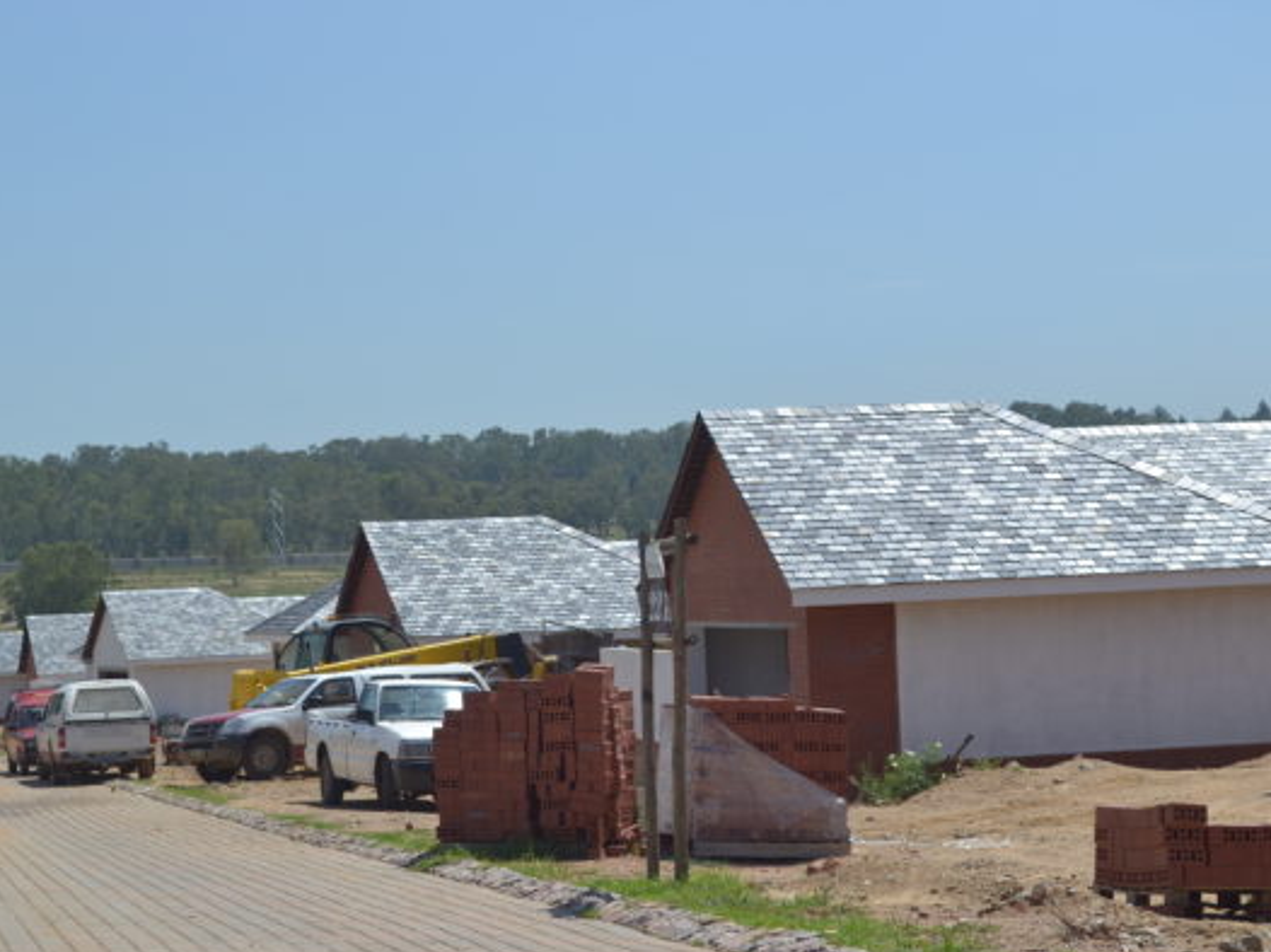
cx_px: 604
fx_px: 3323
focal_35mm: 91
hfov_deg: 21.7
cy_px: 481
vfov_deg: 16.3
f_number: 8
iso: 100
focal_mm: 55
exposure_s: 1/250
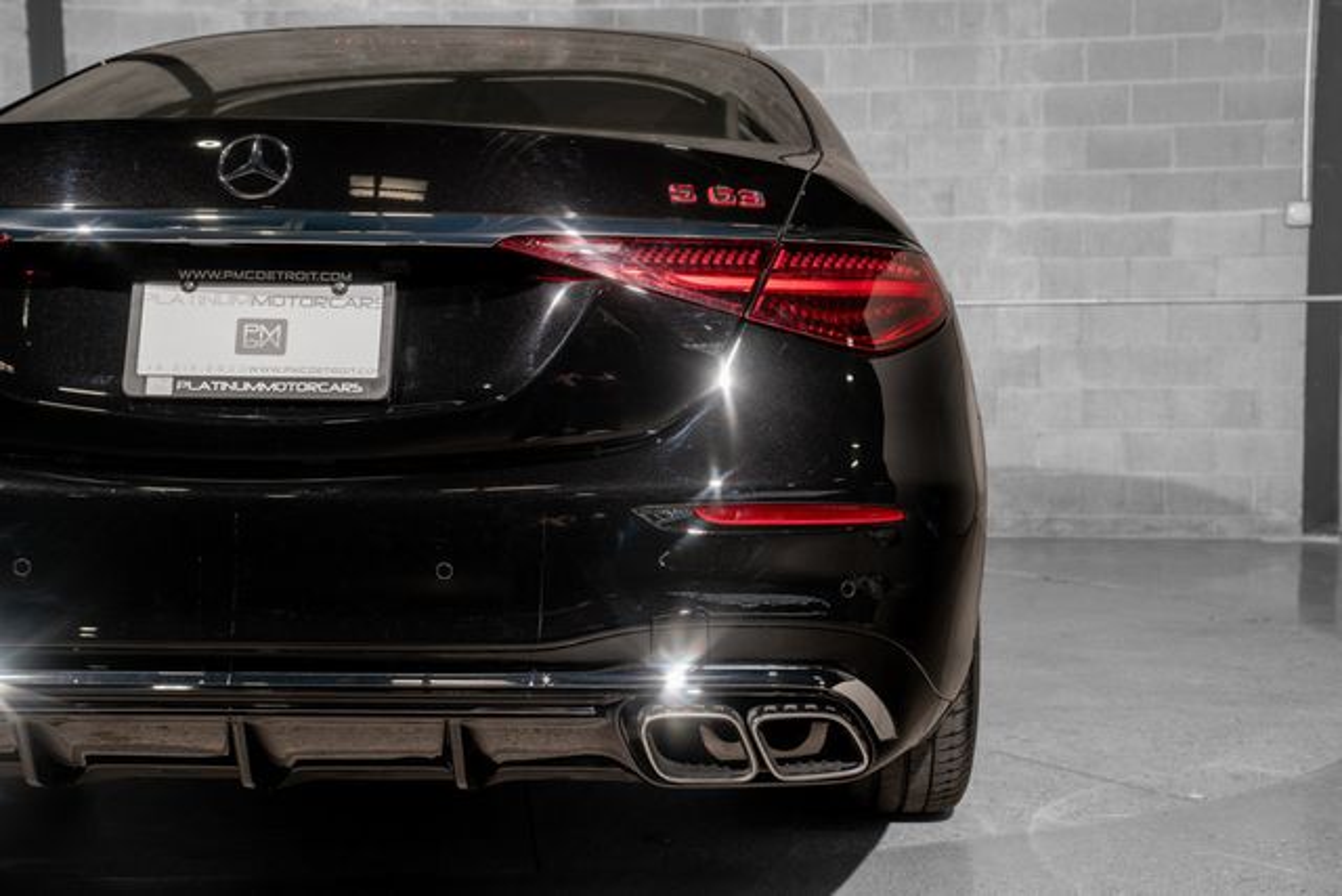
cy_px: 448
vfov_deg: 29.9
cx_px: 671
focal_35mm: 45
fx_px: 1678
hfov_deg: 43.6
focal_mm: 45
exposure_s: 1/50
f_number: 6.3
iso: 320
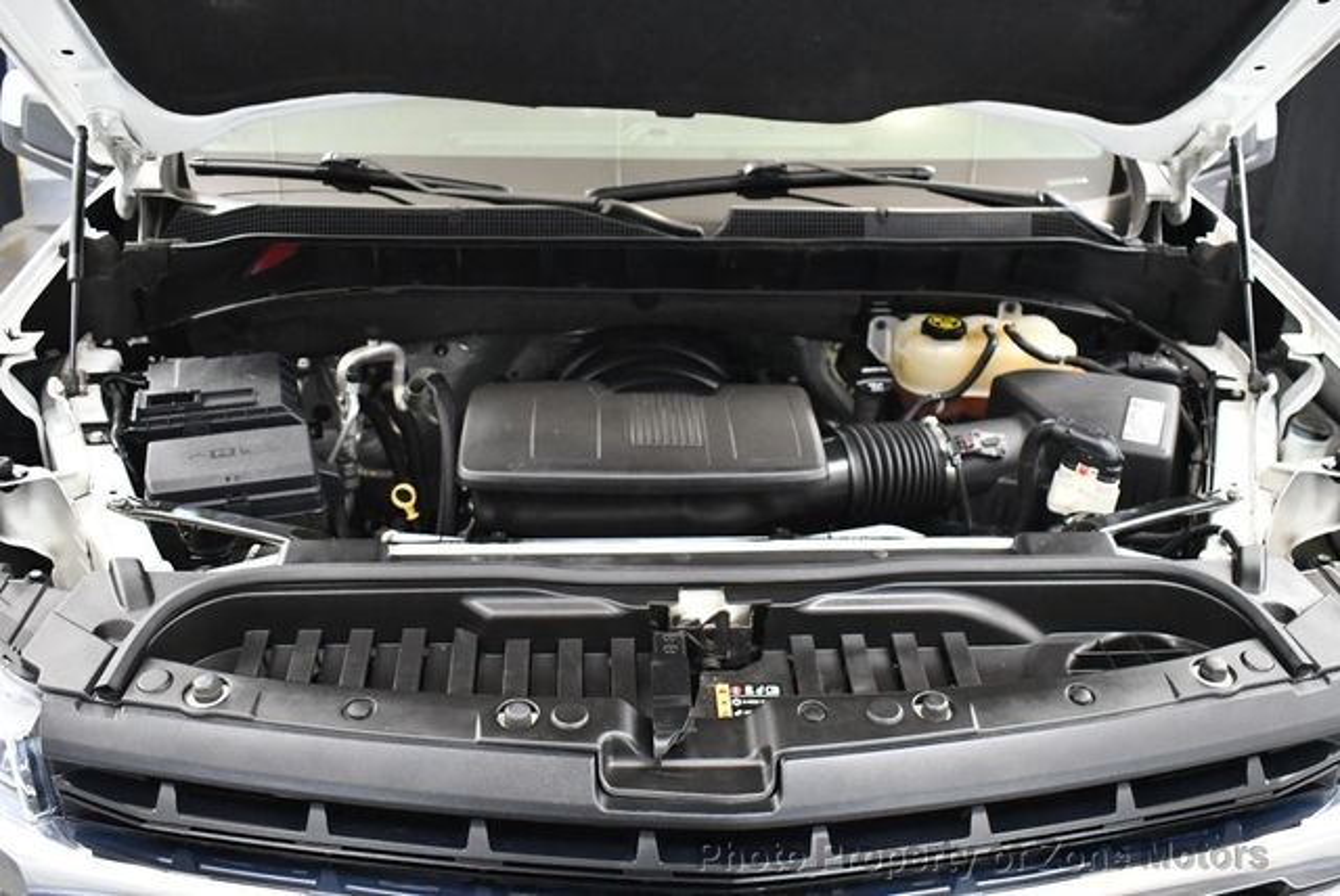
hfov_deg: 53.1
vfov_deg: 36.9
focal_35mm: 36
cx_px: 670
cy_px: 448
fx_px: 1341
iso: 3200
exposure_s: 1/80
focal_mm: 18
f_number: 3.5
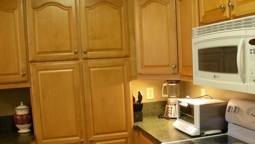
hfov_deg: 46.4
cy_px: 92
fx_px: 298
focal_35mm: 44
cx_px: 123
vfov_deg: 27.0
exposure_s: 1/5.3
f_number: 2.9
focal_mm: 6.3
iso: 79
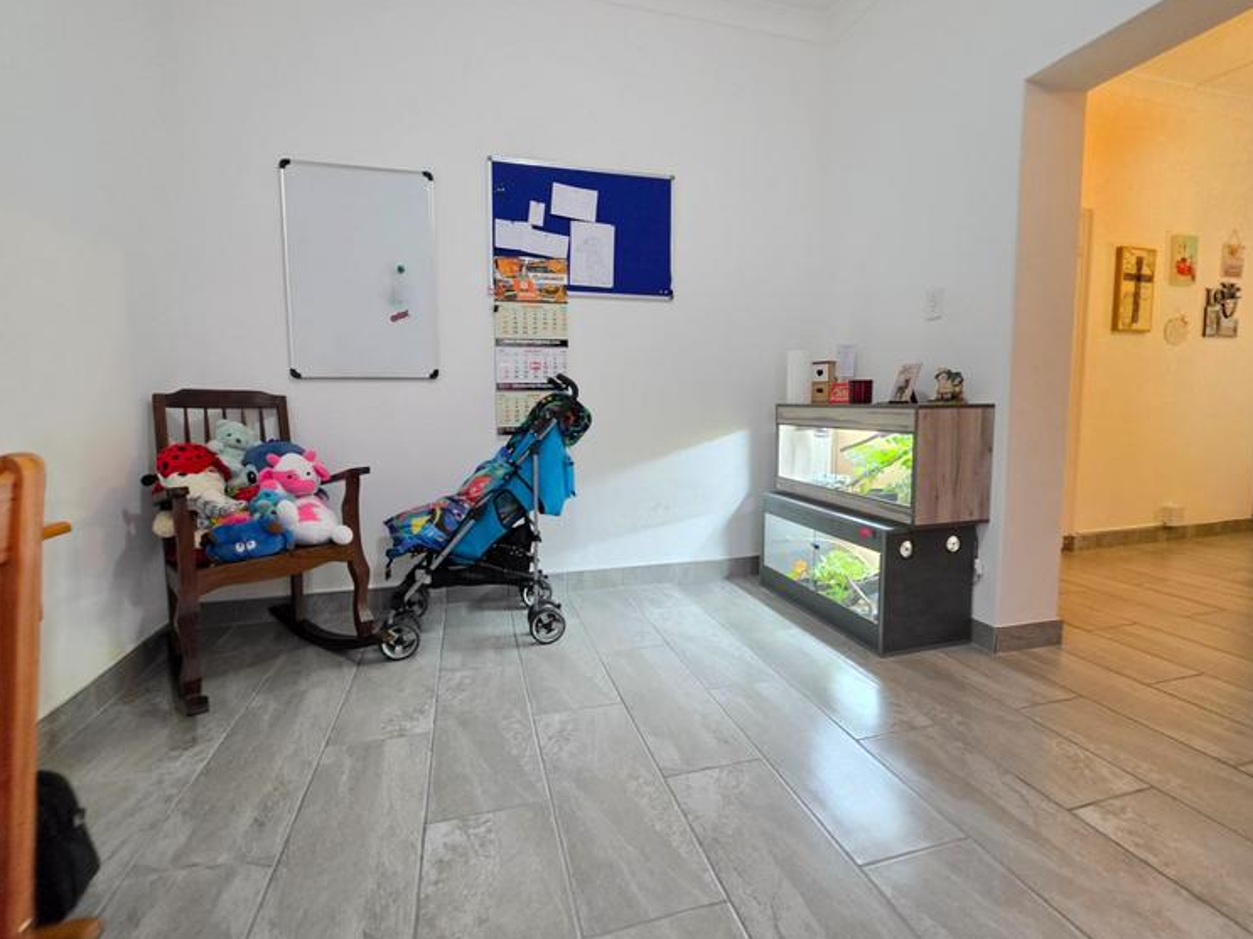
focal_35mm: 14
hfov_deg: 102.0
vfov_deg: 85.6
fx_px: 507
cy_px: 453
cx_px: 610
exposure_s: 1/60
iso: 1000
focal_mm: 2.2
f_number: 1.9
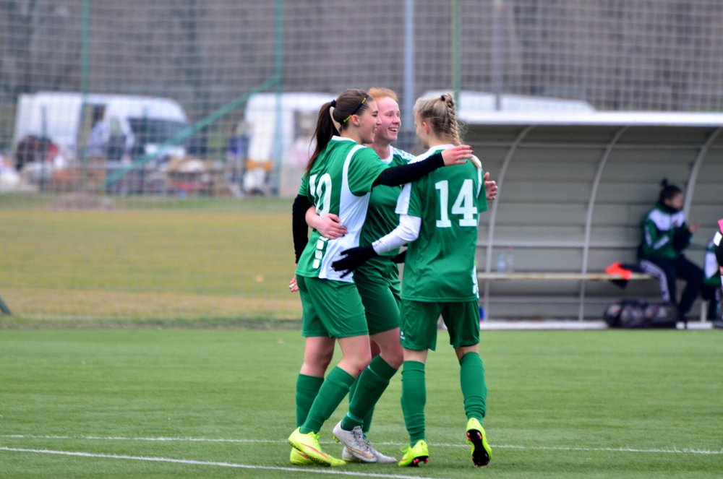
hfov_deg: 4.6
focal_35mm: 450
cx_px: 362
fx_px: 9022
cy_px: 240
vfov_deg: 3.0
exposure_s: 1/400
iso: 400
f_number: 5.6
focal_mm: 300
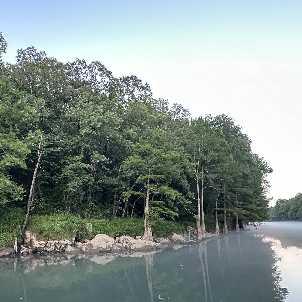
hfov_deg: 58.2
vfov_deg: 58.5
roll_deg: +0.7
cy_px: 183
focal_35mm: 27
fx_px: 267
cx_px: 110
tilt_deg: +8.6
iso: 320
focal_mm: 2.22
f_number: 2.2
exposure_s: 1/91
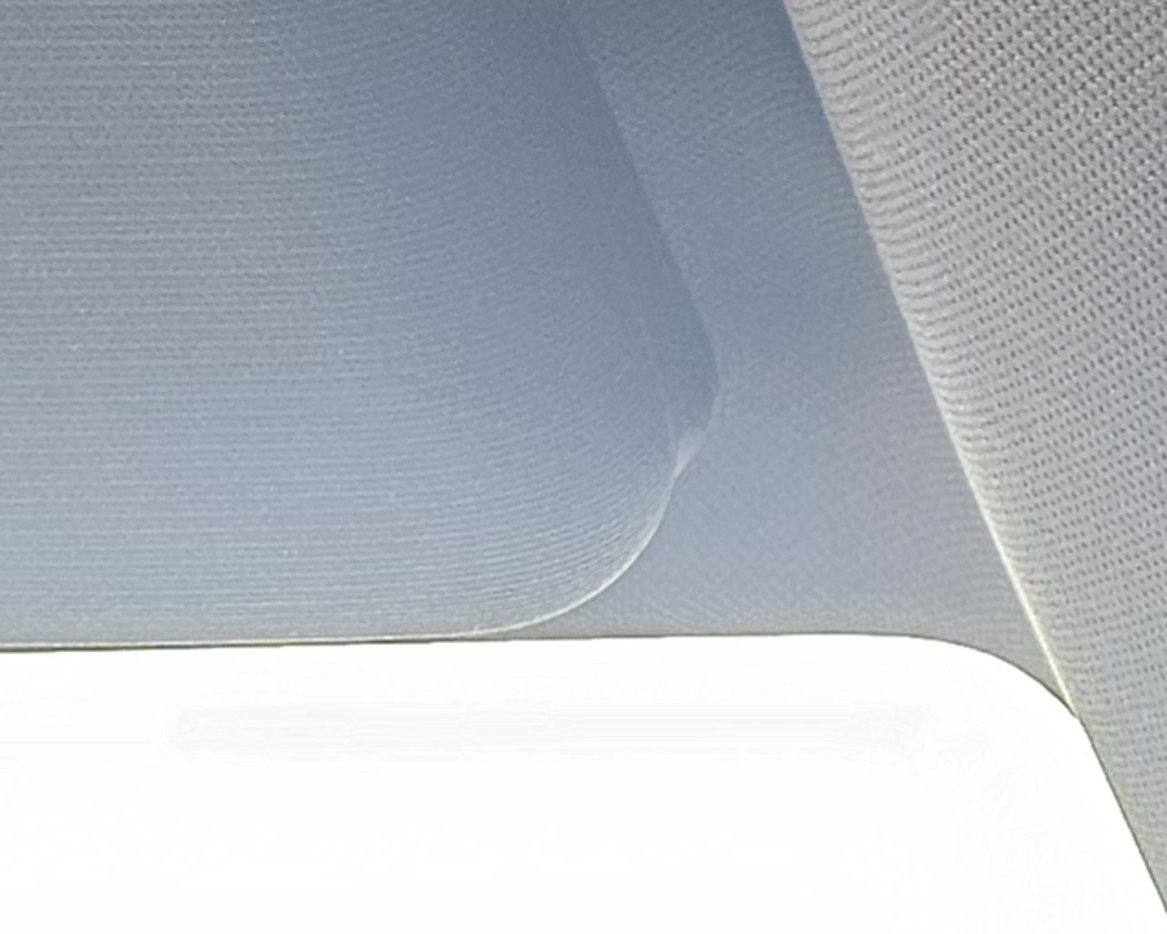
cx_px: 2812
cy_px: -1692
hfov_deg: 11.3
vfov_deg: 9.2
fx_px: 4871
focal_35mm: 141
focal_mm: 6.3
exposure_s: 1/359
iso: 250
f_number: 1.7
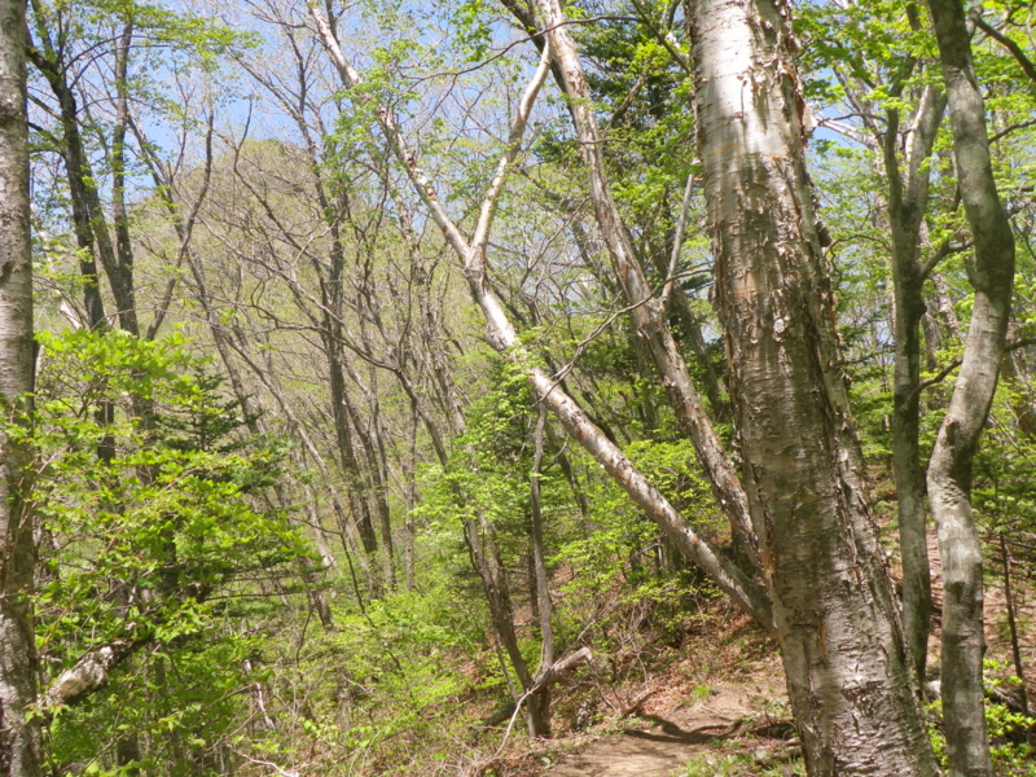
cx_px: 518
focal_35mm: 35
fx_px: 1047
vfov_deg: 40.7
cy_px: 388
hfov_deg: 52.6
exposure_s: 1/200
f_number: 3.8
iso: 64
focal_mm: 6.2
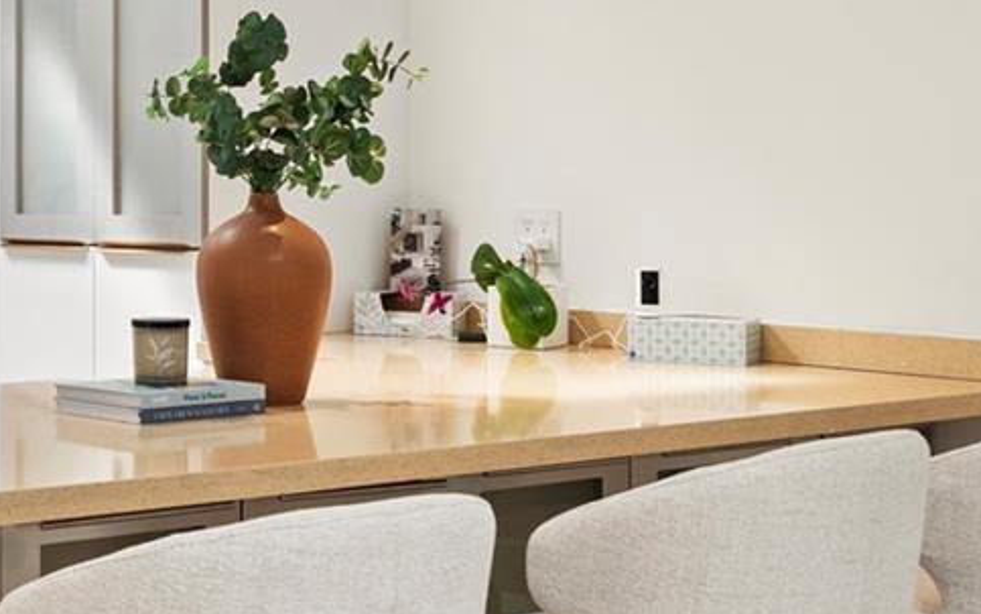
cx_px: -73
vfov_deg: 16.1
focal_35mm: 81
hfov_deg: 24.0
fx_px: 2166
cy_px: 287
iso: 640
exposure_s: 1/13
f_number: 8
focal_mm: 24
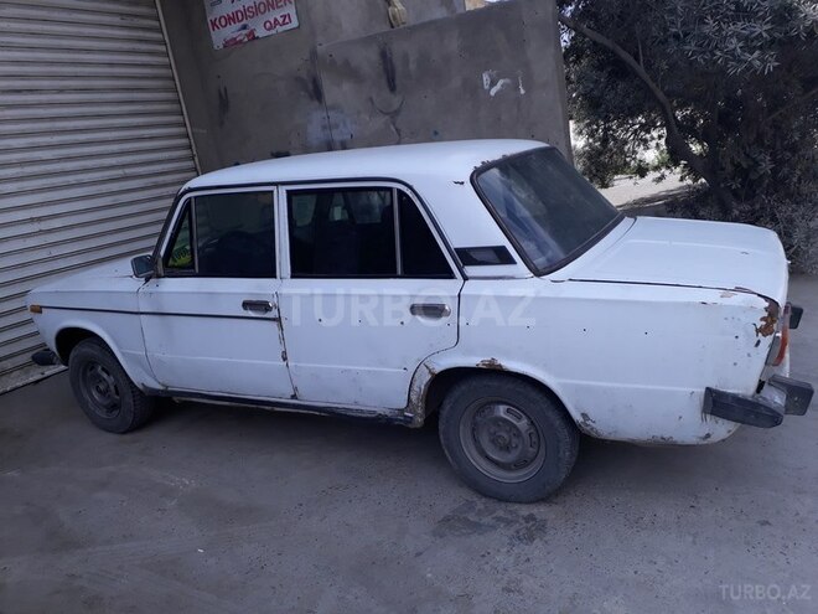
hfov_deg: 65.3
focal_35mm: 27
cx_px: 409
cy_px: 307
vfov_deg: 51.4
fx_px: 638
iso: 40
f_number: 1.9
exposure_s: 1/1225
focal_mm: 3.6
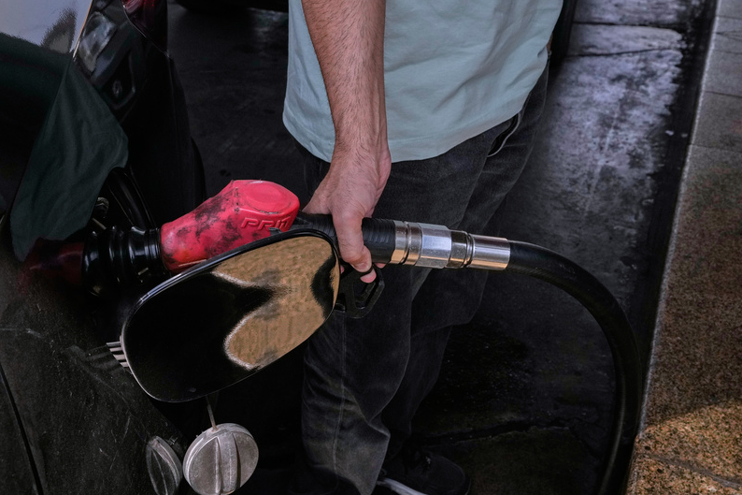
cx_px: 311
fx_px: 824
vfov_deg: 33.4
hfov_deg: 48.3
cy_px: 257
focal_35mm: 40
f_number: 9
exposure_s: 1/800
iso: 1000
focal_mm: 31
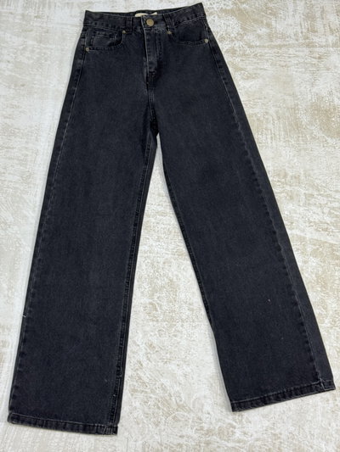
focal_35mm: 48
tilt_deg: -67.6
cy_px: 226
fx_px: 628
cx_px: 170
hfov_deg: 30.3
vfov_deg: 39.6
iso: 80
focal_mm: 6.76
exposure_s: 1/50
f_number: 1.78
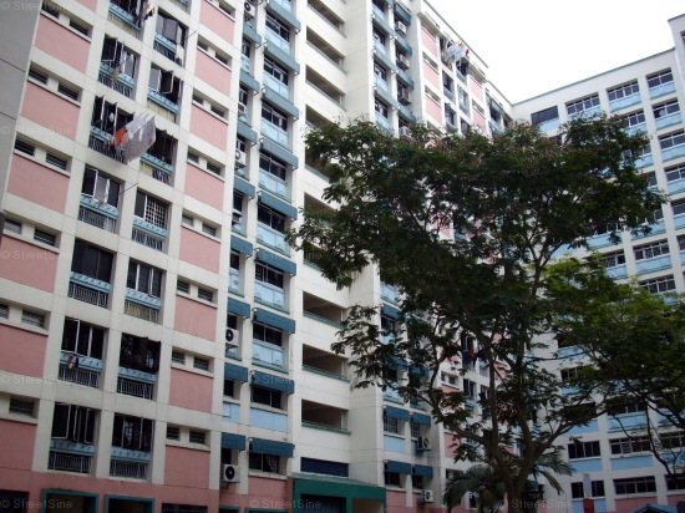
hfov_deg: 50.2
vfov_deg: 38.6
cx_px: 342
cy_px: 256
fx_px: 732
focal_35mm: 37
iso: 144
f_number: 2.8
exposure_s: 1/125
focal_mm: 6.2
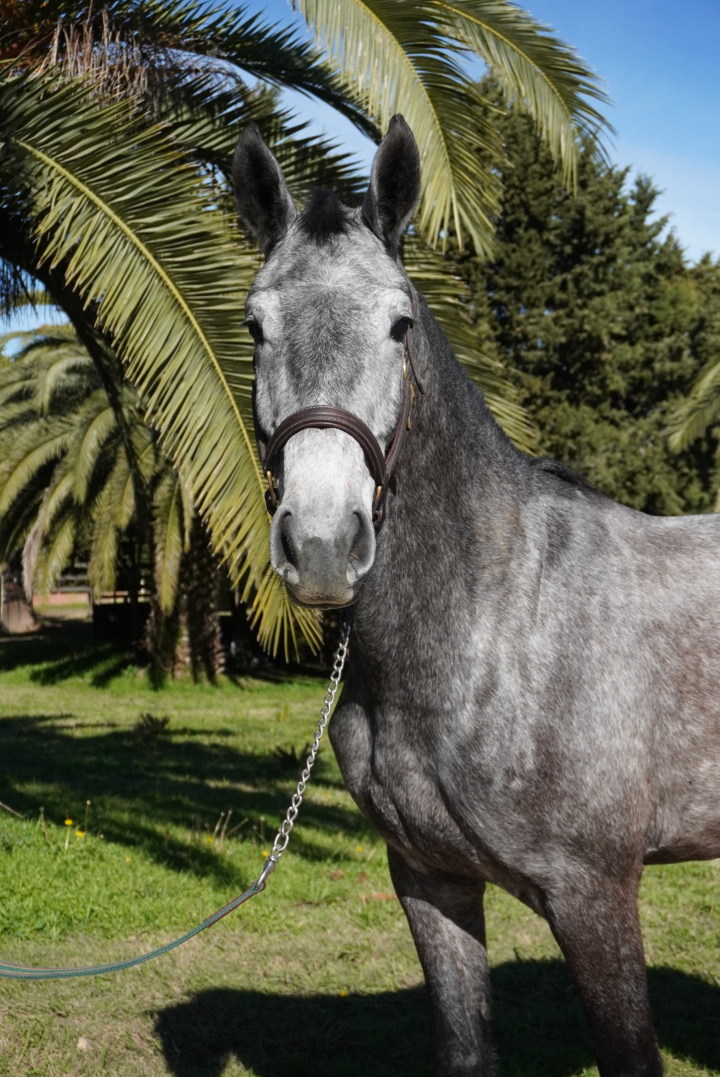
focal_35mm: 50
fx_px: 1482
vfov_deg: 39.9
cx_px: 360
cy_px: 538
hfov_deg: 27.3
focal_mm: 33
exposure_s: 1/4000
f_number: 5.6
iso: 1000
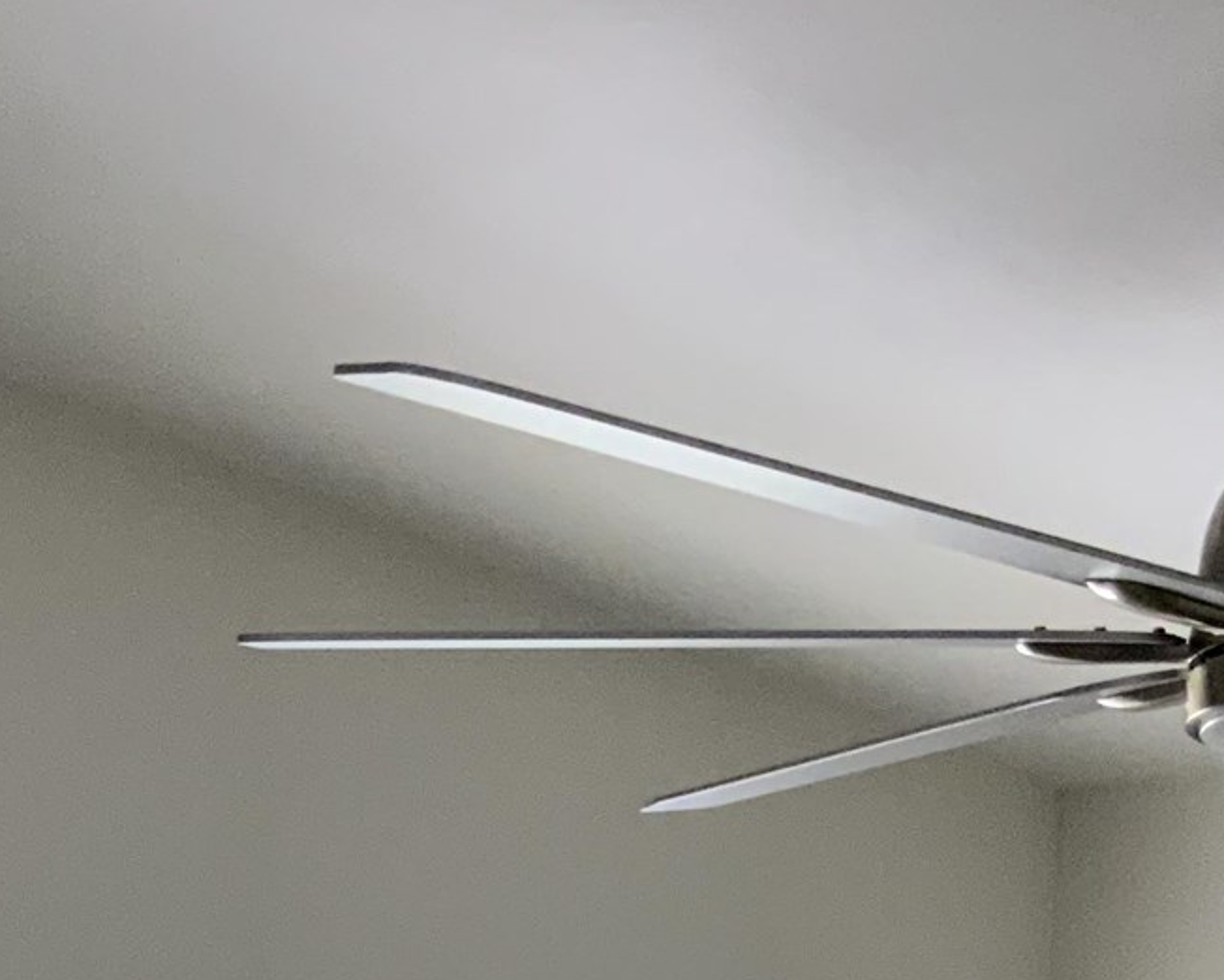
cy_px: 1845
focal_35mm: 100
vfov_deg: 13.6
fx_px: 3624
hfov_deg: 19.2
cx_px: 516
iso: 125
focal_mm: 3
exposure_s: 1/60
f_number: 1.8
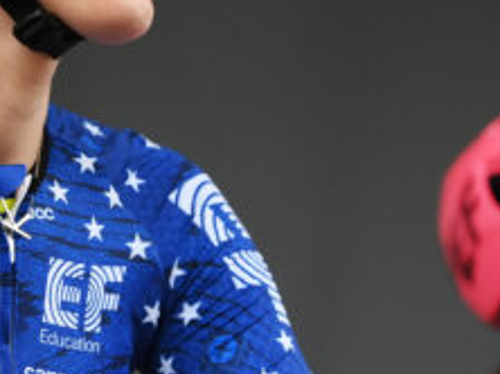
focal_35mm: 550
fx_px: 7936
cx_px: 286
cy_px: 38
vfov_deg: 2.7
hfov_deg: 3.6
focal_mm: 165
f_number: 3.2
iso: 800
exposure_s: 1/800
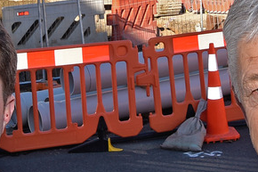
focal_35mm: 106
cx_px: 161
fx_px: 759
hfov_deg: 19.3
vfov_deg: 12.8
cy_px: 12
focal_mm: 16
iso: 200
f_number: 9
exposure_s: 1/200
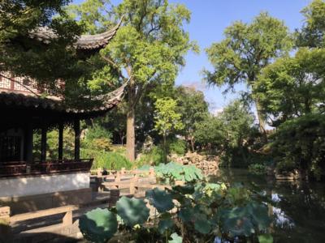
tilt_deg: +7.2
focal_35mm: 29
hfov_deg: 61.7
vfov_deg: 48.2
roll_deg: +1.8
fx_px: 272
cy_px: 122
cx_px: 162
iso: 32
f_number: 2.2
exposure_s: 1/791
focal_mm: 4.15
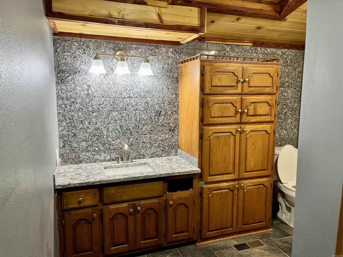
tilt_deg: -7.3
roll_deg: +0.5
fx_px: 258
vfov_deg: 53.1
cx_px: 172
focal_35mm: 26
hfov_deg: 67.3
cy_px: 128
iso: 80
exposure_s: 1/120
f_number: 1.6
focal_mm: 5.1
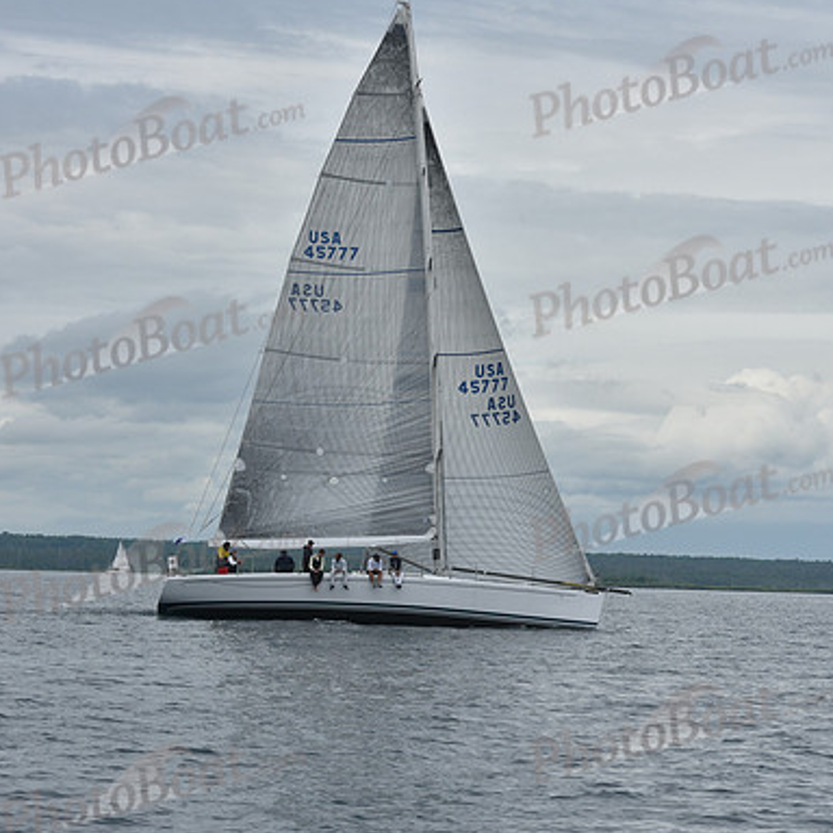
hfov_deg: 14.3
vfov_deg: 14.3
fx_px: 3321
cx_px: 418
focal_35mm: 122
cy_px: 425
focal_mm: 95
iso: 250
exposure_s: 1/800
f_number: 11
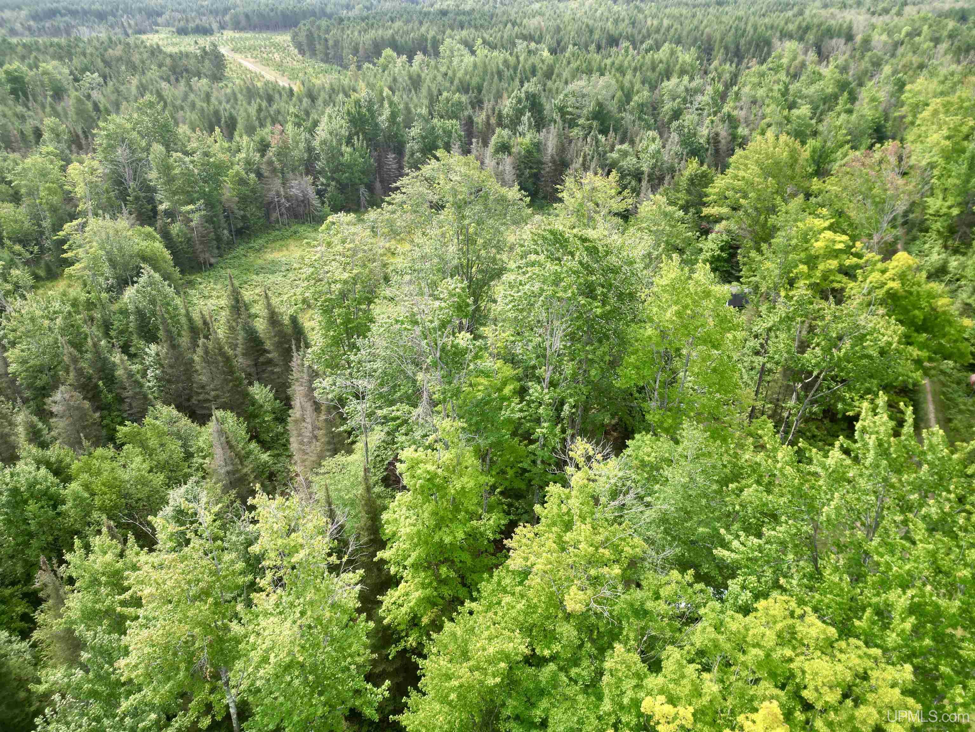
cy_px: 366
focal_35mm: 24
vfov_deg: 56.8
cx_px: 488
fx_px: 676
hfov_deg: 71.6
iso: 110
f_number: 1.7
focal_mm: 6.72
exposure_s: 1/725
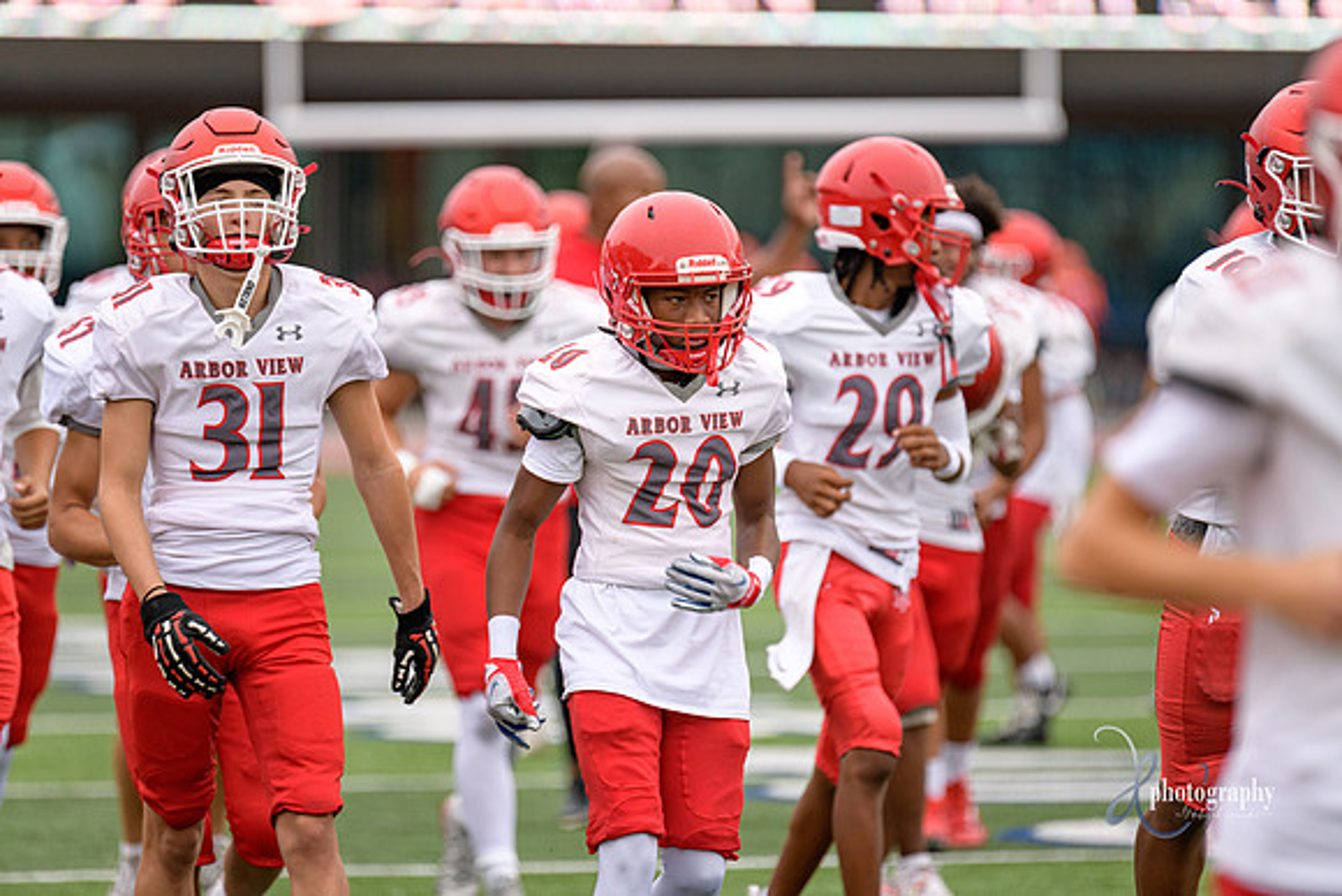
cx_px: 671
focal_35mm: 300
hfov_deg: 6.9
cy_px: 448
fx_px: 11185
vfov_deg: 4.6
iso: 250
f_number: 2.8
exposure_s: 1/500
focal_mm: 300
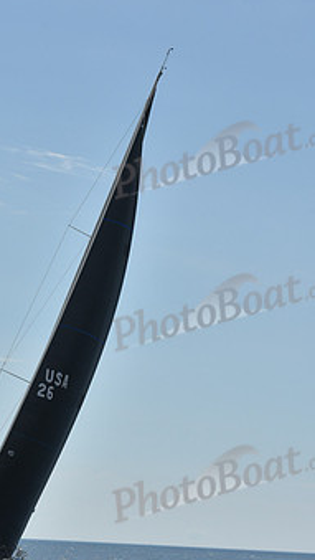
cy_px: 418
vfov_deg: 10.9
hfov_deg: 6.2
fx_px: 2922
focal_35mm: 197
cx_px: 27
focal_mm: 110
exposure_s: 1/800
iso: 250
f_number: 13
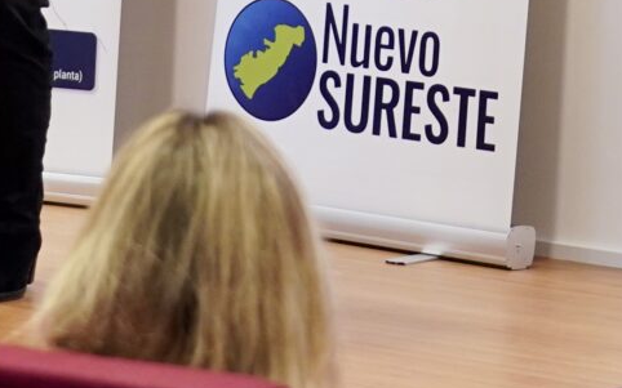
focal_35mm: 249
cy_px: -341
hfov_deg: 8.4
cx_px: 441
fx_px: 4220
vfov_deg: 5.2
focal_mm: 46
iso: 1600
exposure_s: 1/200
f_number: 4
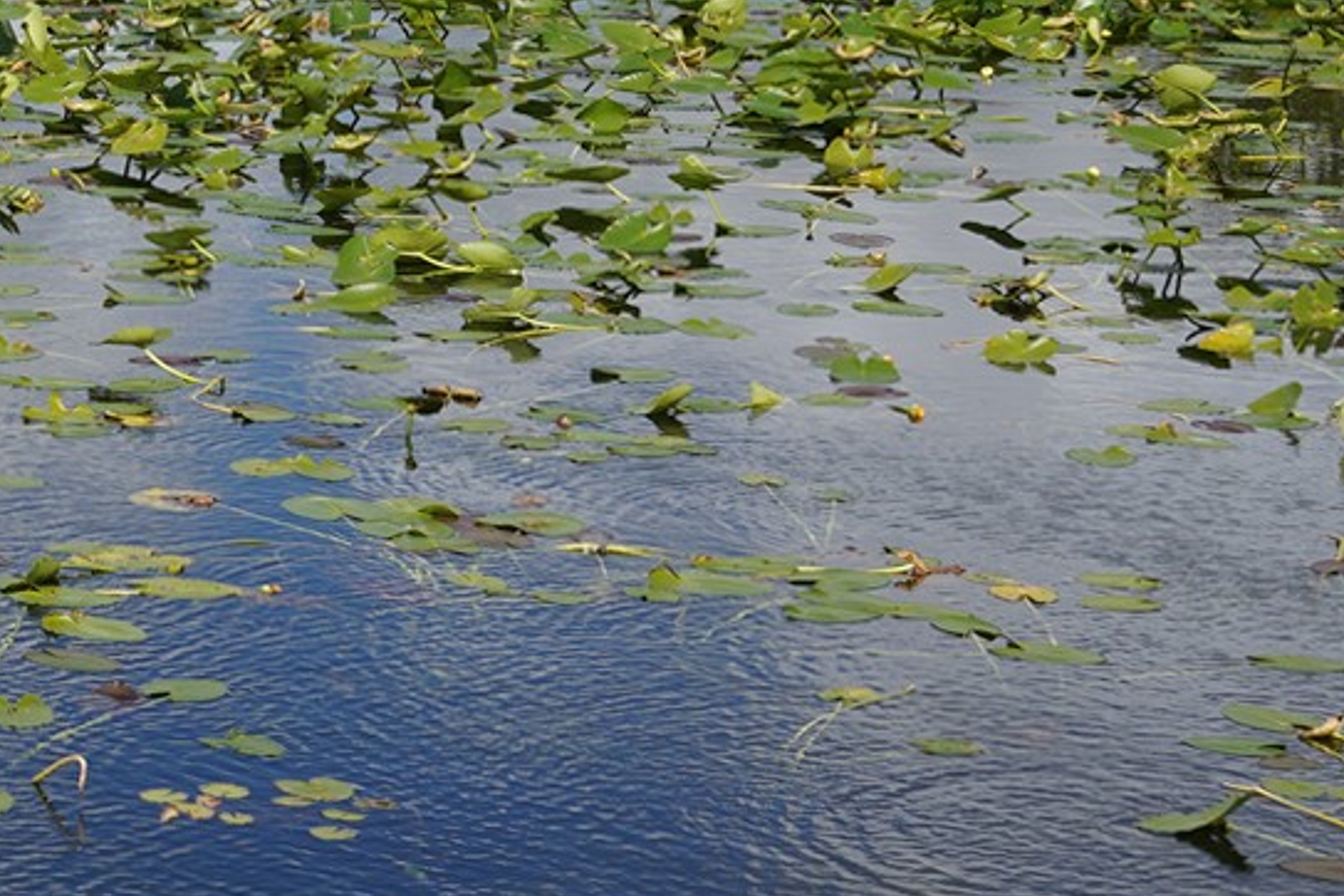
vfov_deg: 9.6
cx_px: -1116
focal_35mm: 140
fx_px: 5226
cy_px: -267
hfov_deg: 13.2
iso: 100
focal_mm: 38
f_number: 16
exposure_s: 1/100
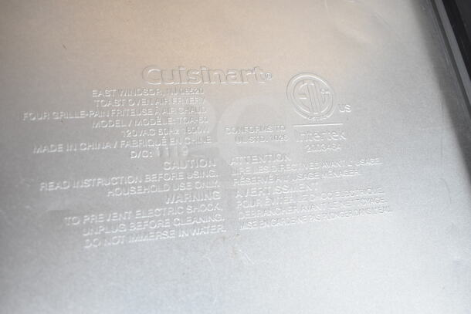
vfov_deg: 38.4
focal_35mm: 34
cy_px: 157
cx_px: 236
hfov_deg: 55.1
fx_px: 451
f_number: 4
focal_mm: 23
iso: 1600
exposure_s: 1/100
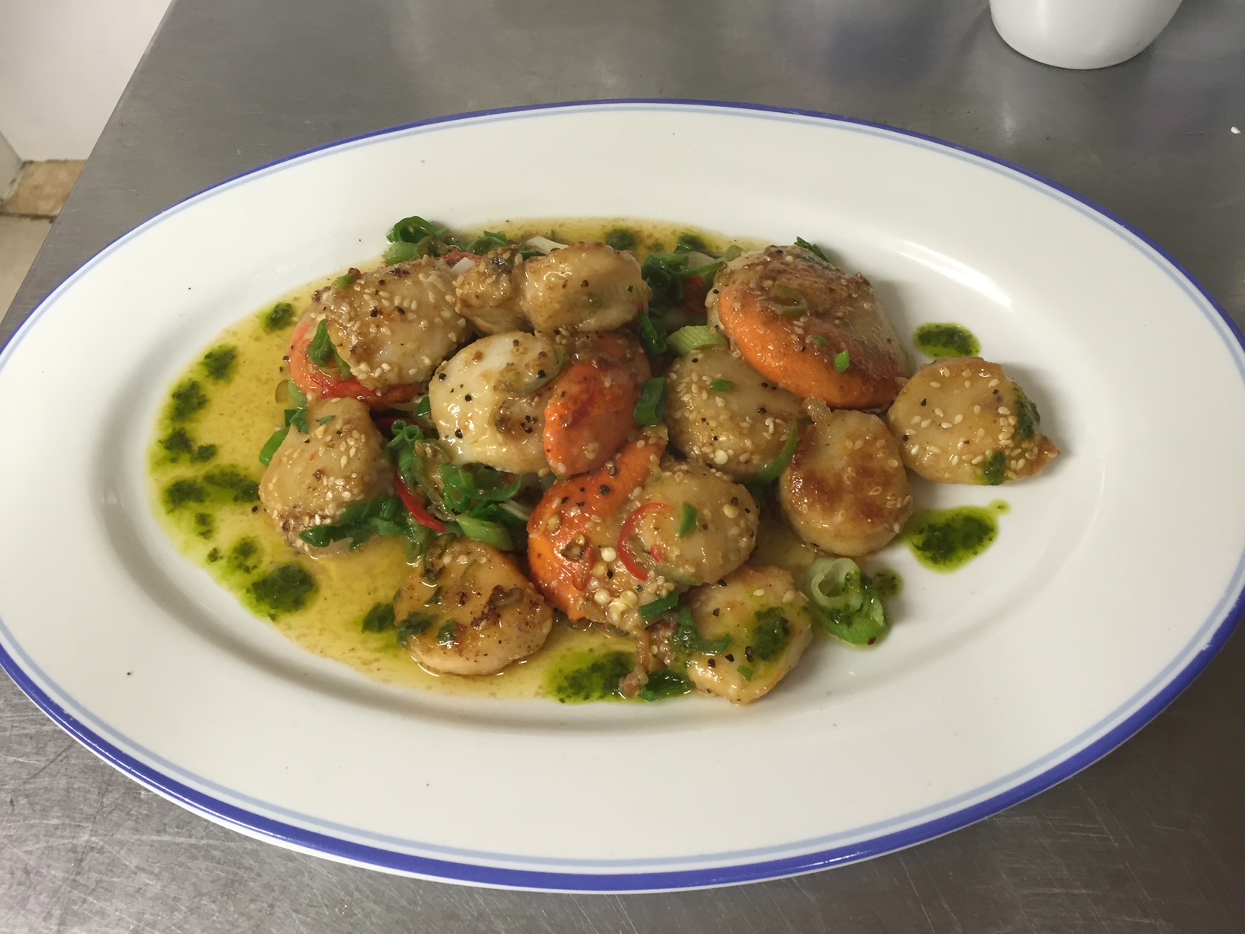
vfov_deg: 48.2
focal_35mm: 29
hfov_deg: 61.7
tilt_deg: -59.0
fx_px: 1043
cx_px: 622
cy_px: 467
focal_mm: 4.15
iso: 125
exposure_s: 1/33
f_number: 2.2
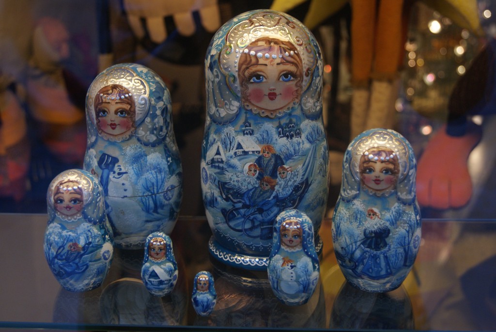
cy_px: 166
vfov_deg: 25.8
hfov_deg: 37.8
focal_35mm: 52
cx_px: 248
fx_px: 724
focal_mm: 35
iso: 400
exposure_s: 1/50
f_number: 5
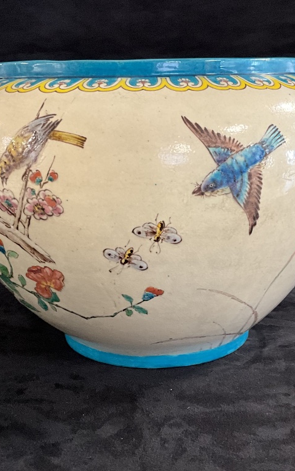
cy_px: 236
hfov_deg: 26.8
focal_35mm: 48
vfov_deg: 41.8
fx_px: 617
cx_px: 178
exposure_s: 1/33
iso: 250
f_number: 1.8
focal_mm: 3
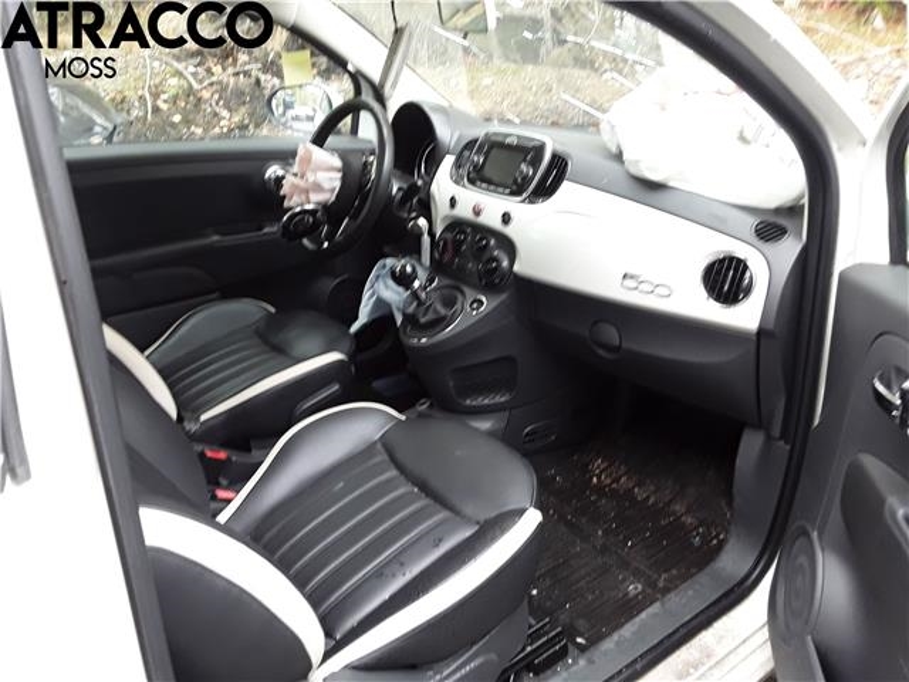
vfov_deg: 49.7
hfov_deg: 63.4
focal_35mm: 28
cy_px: 341
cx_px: 454
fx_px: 735
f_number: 1.9
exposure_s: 1/50
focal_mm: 2.91
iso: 64
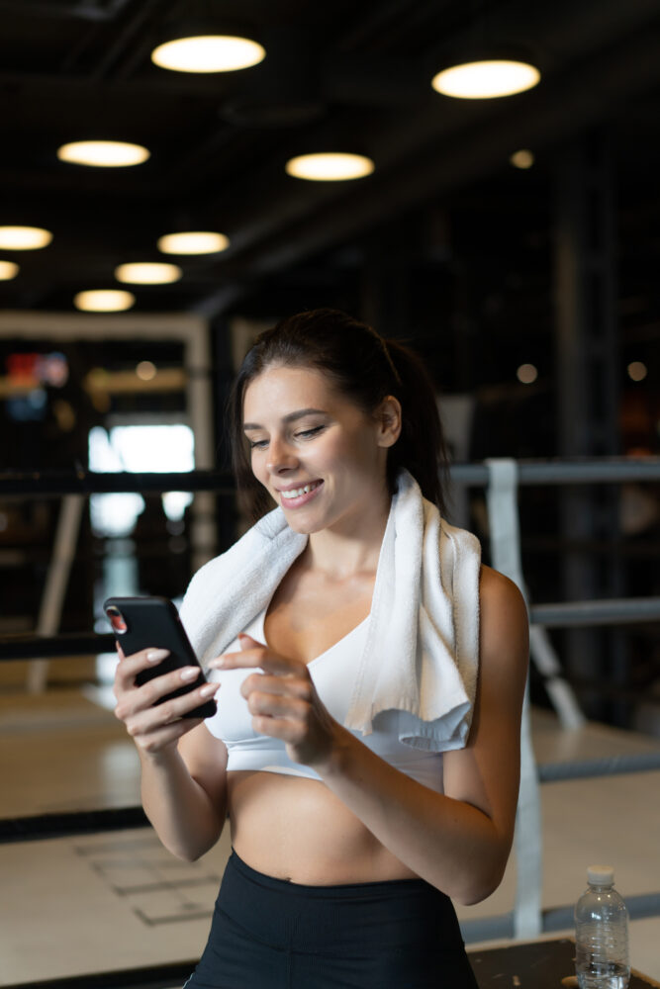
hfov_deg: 24.6
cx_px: 330
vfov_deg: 36.2
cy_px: 494
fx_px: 1512
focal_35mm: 55
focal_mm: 55
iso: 320
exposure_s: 1/250
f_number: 2.2
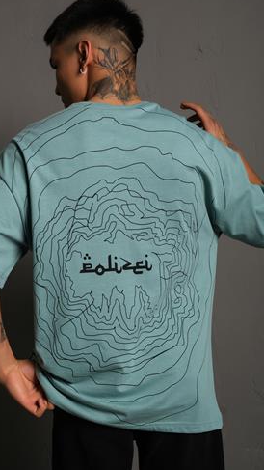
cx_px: 113
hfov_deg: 27.1
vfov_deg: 46.4
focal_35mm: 44
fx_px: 547
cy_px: 223
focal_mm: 23.3
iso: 160
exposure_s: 1/160
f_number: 5
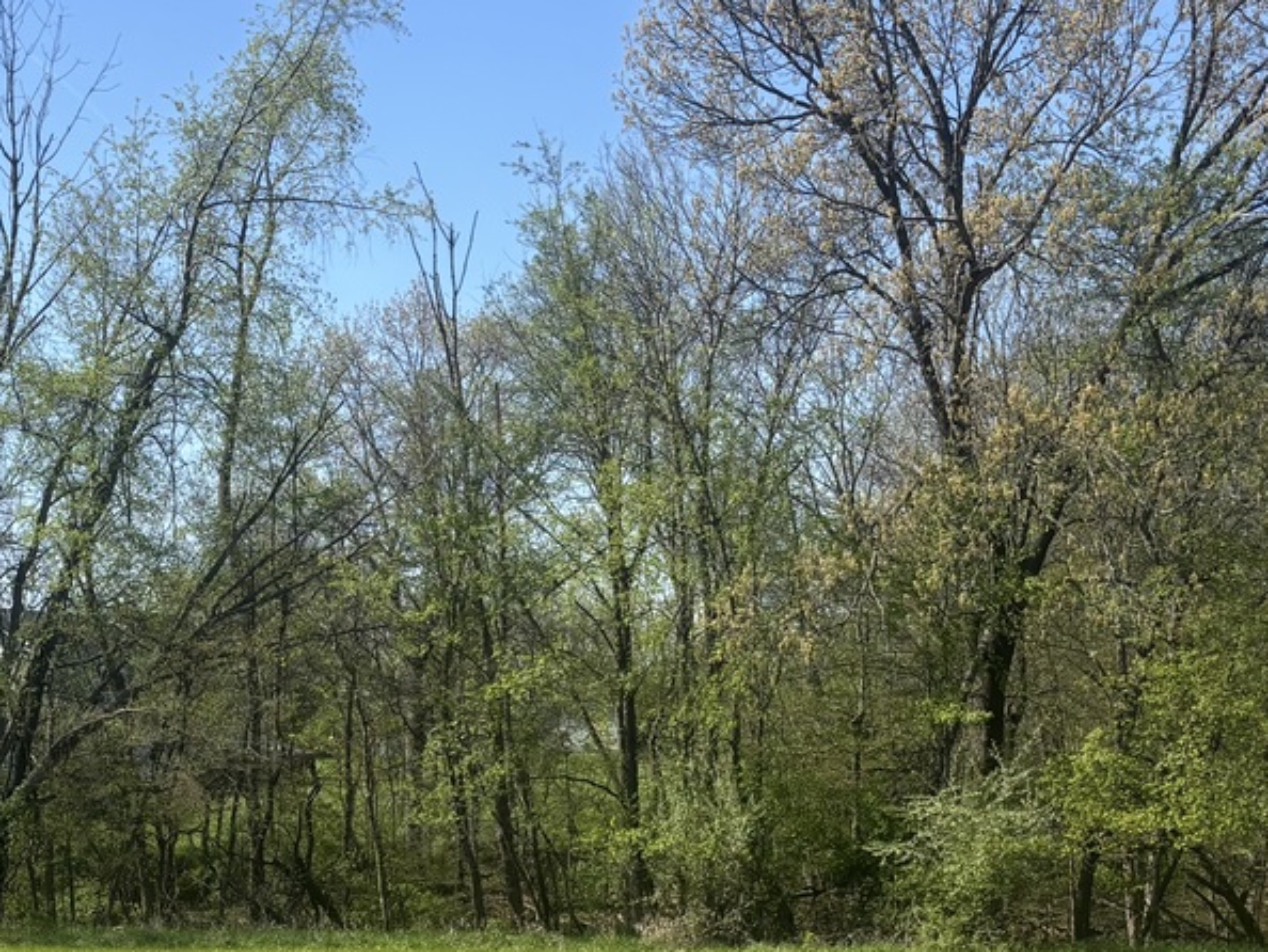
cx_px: 376
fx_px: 2309
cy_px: 975
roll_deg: +2.4
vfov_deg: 22.3
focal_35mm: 63
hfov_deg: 30.4
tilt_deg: -5.2
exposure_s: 1/2342
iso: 50
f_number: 1.6
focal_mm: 5.96
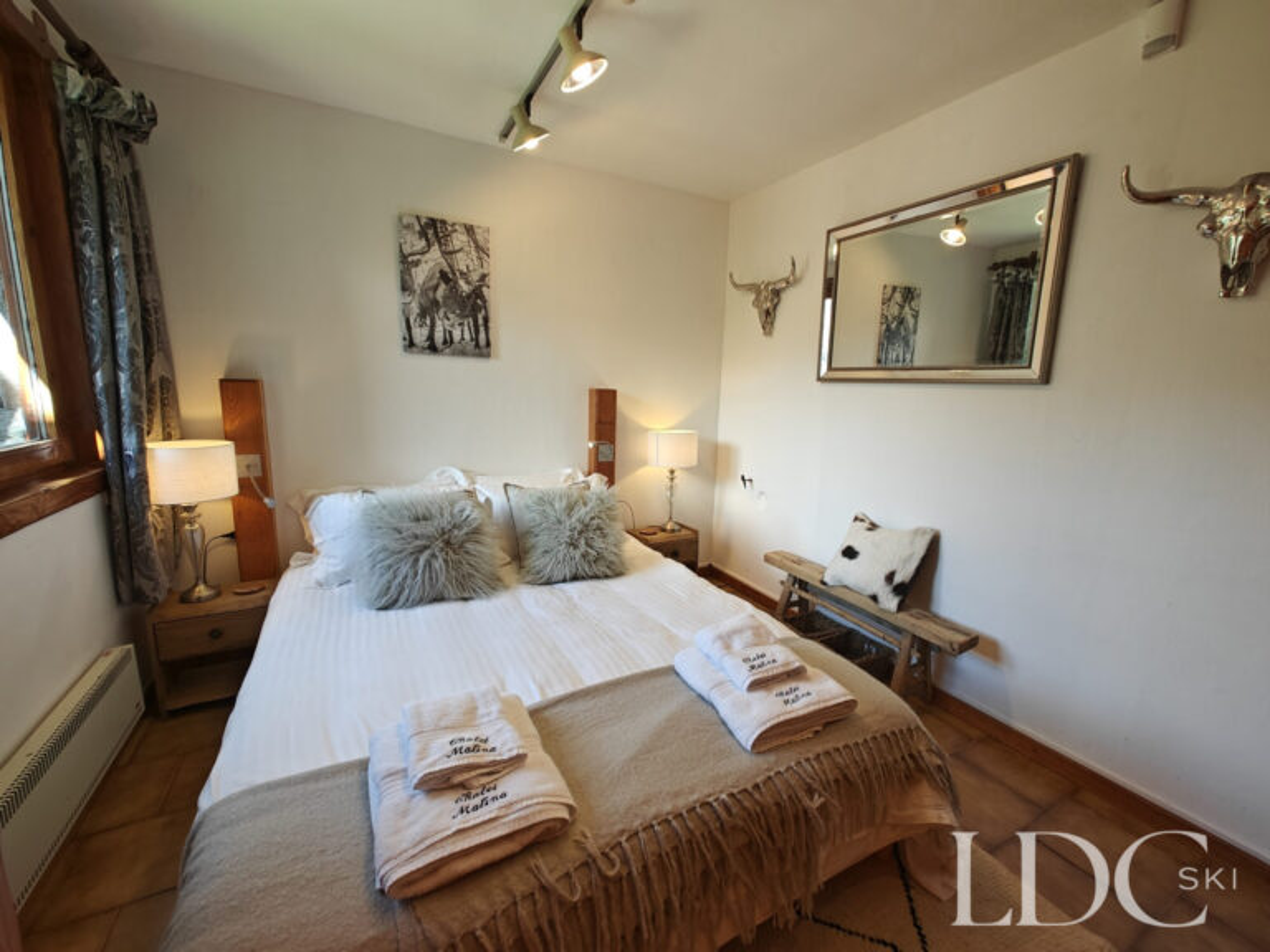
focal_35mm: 14
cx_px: 635
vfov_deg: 85.7
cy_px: 476
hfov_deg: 102.1
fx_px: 514
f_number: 2.2
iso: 125
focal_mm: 2.59
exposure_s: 1/67
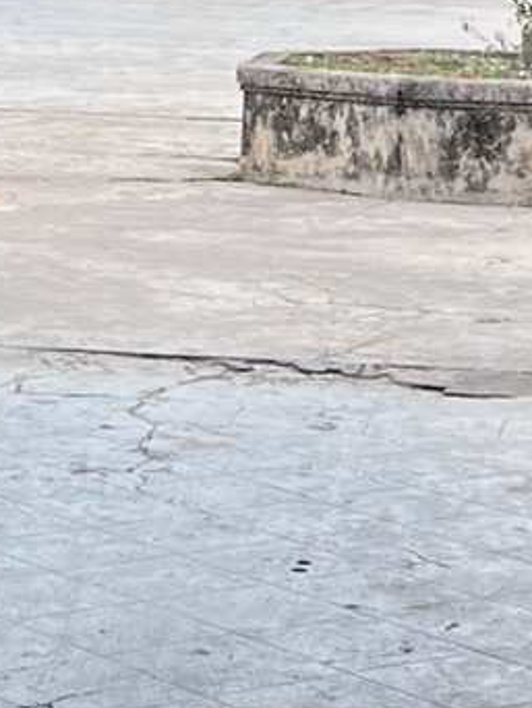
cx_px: 33
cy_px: -507
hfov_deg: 9.7
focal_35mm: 152
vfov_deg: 12.1
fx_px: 3111
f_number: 1.5
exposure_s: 1/1171
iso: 50
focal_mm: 5.7
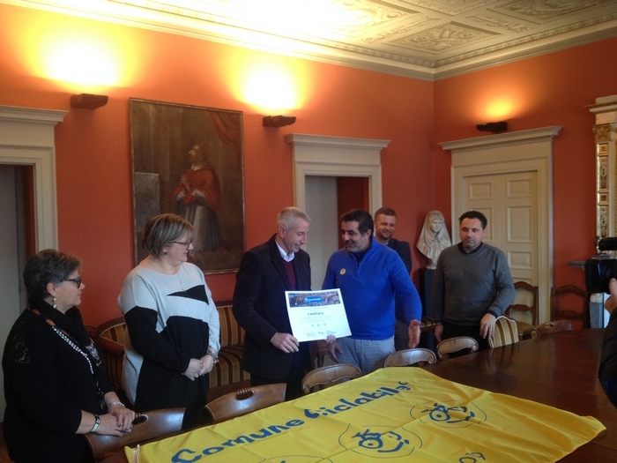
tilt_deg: -6.6
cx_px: 308
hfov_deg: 52.6
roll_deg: +0.9
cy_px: 232
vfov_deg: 40.7
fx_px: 624
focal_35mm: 35
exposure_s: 1/20
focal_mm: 4.28
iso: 100
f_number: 2.4
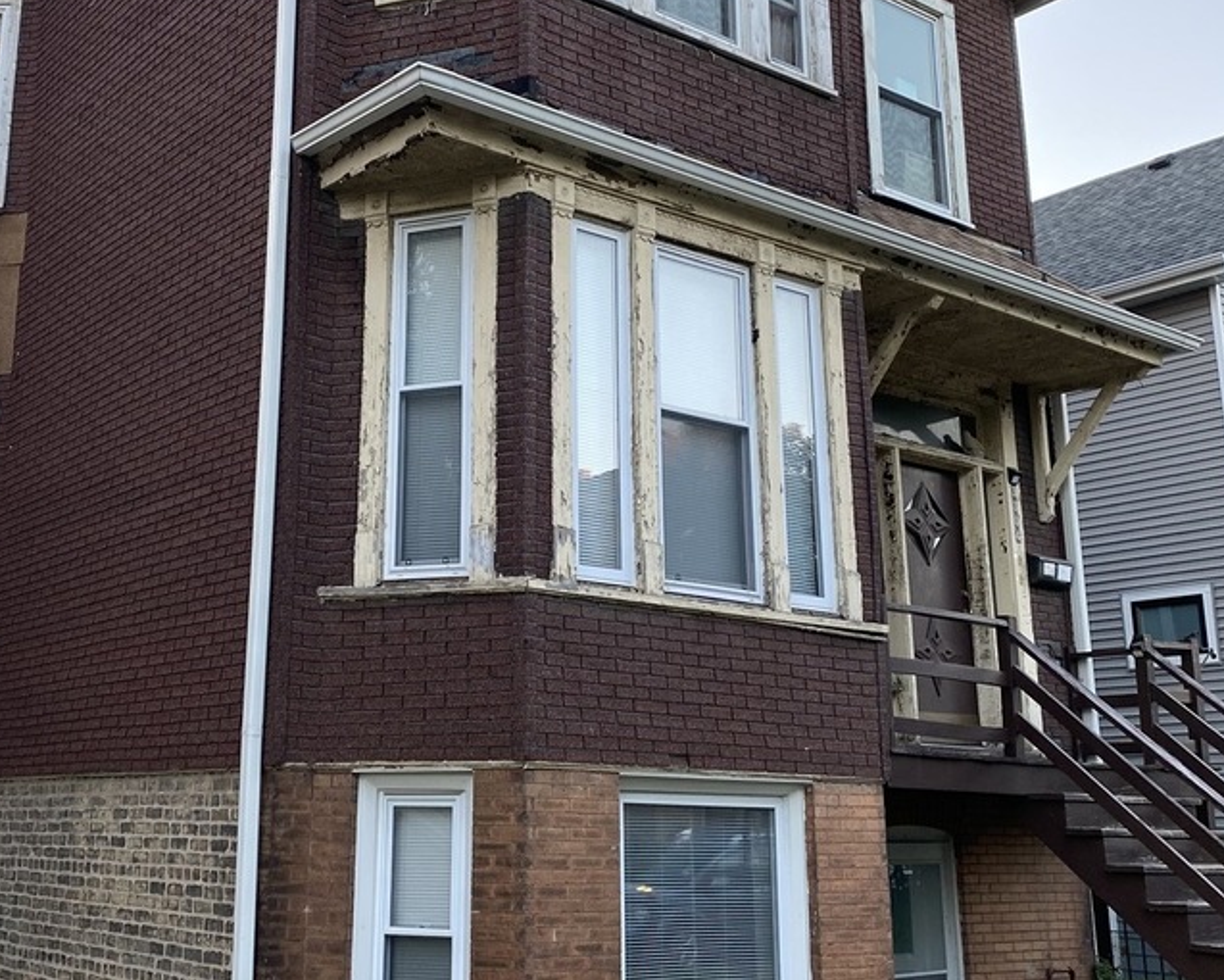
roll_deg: -0.3
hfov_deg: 42.6
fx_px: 1558
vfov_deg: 34.7
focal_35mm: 43
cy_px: 365
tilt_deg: +17.0
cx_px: 475
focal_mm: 4.25
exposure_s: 1/121
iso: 64
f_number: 1.8
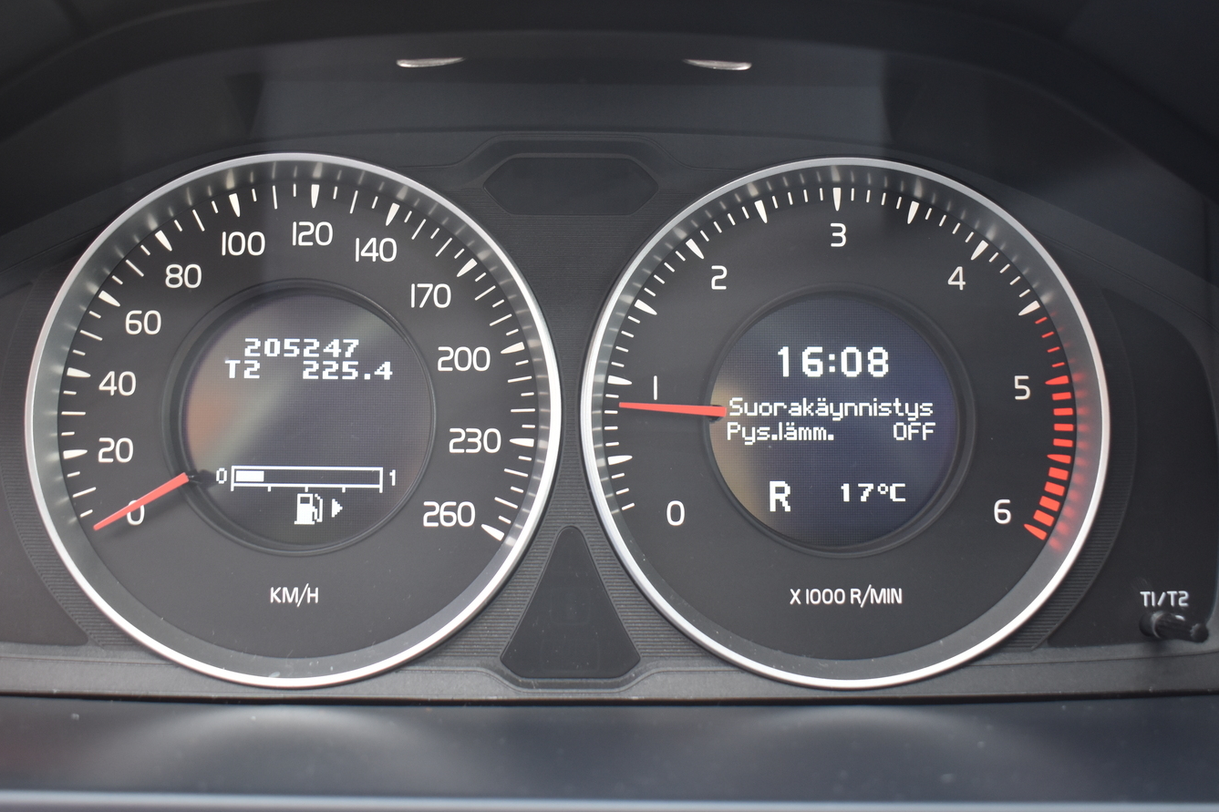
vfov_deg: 33.3
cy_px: 334
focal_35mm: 40
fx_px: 1354
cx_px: 564
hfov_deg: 48.4
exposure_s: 1/60
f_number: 4
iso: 640
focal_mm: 22
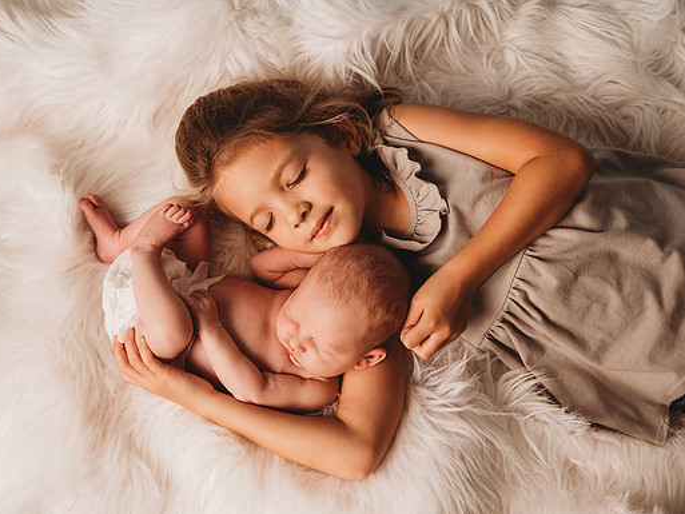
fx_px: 990
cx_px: 303
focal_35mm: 50
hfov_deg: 38.1
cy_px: 257
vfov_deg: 29.1
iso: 160
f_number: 4
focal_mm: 46
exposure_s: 1/160
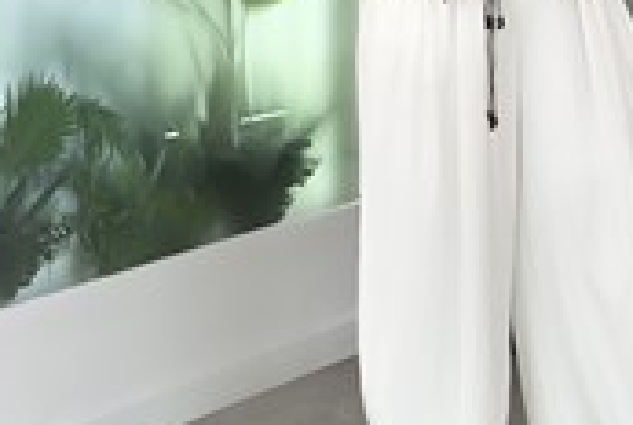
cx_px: 523
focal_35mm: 119
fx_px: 2096
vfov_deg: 11.3
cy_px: -90
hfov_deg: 17.0
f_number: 1.78
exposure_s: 1/229
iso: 50
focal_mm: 6.76
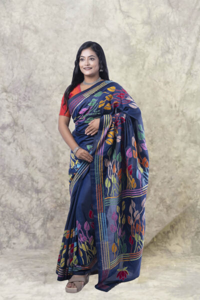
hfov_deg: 27.0
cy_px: 150
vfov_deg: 39.6
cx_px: 100
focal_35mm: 50
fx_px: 417
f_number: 9
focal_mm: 50
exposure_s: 1/200
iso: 100
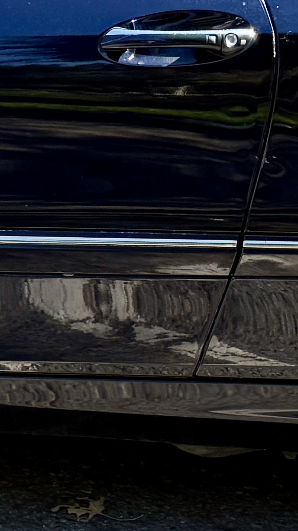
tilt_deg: -12.7
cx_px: -52
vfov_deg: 14.9
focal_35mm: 144
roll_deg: -3.9
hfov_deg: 8.3
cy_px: 180
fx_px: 2024
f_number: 1.78
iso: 80
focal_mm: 6.76
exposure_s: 1/1337
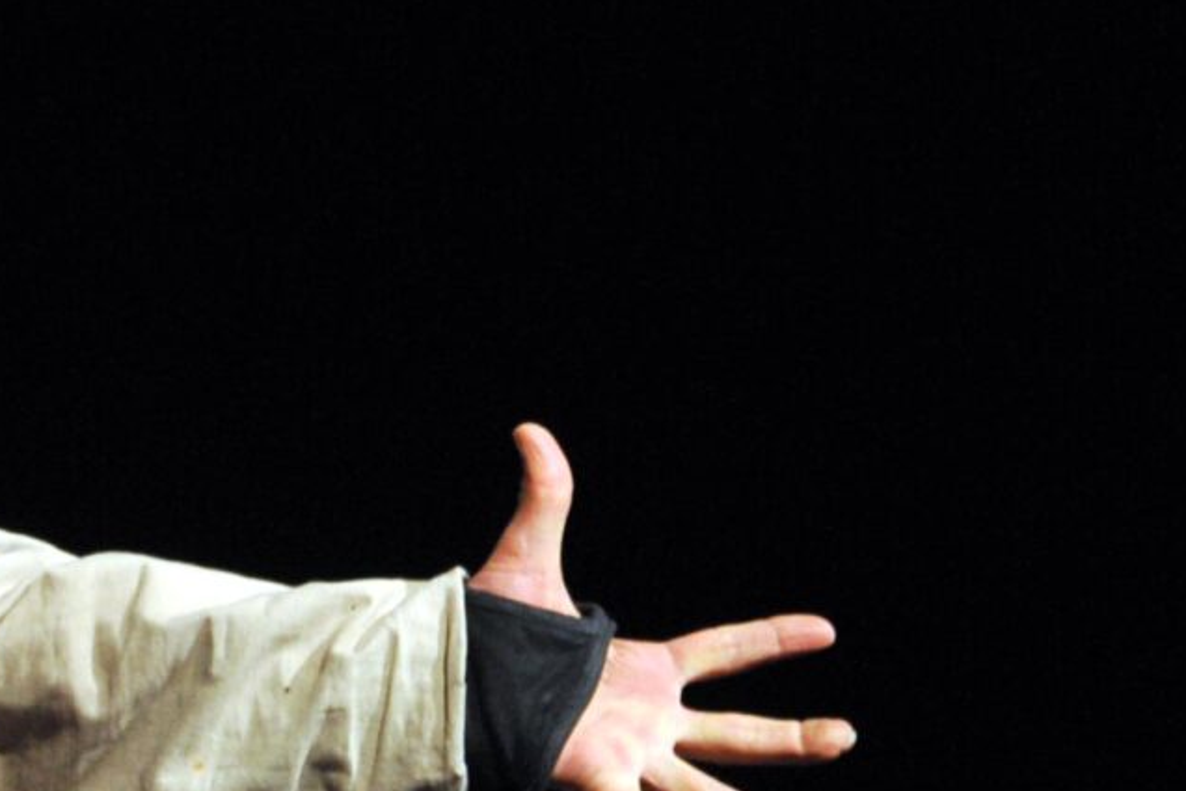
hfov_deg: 2.4
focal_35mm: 843
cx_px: -233
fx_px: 27777
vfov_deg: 1.6
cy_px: 116
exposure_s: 1/200
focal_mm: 210
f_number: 4
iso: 1600
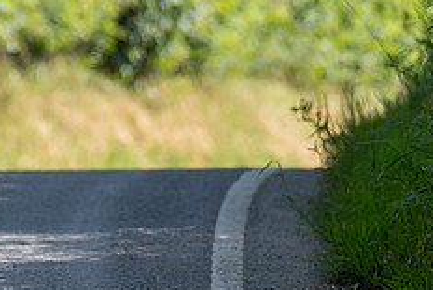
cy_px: 291
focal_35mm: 1271
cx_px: -134
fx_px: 15296
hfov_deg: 1.6
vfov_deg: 1.1
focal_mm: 200
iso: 200
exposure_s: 1/1000
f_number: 4
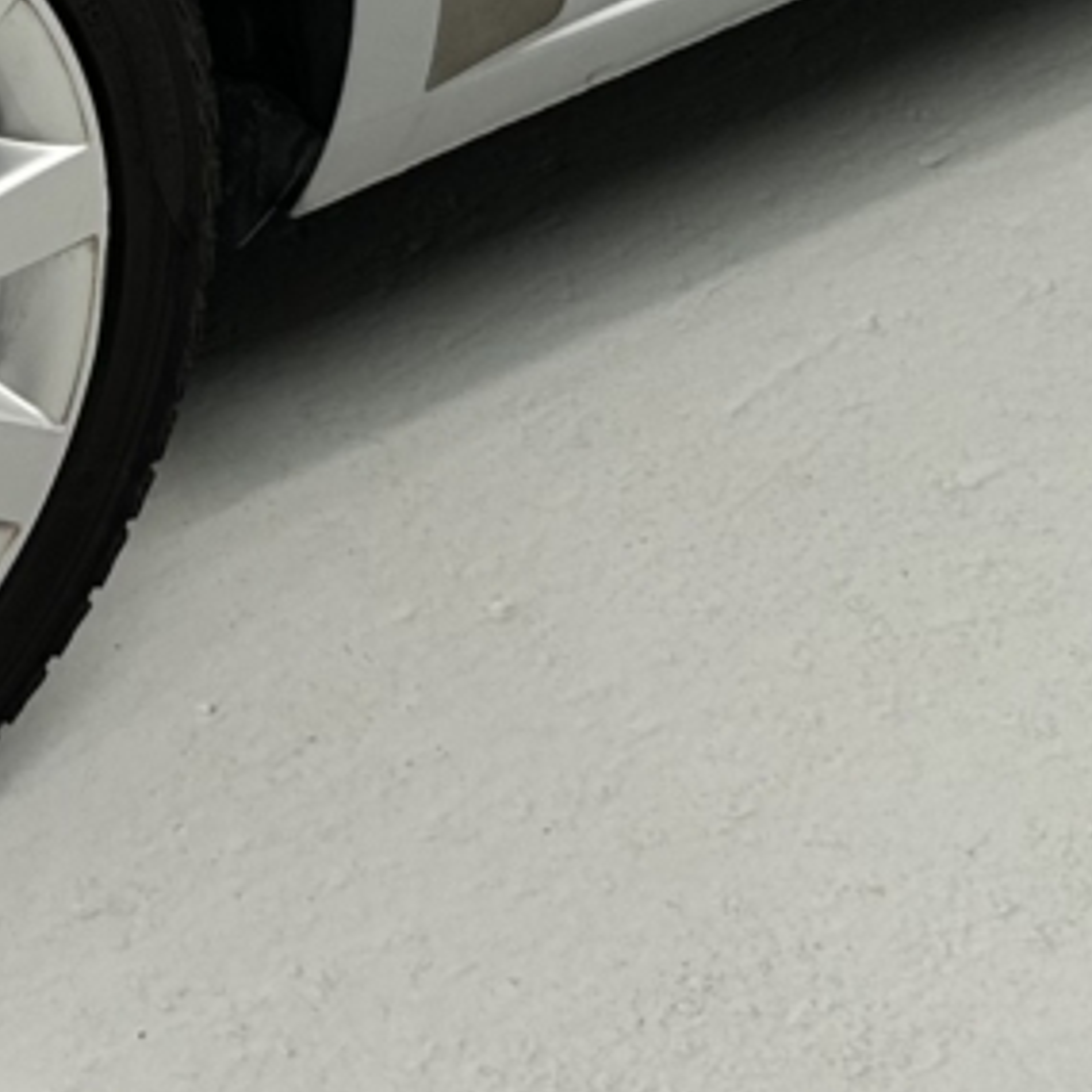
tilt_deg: -21.2
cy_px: -667
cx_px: -8
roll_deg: -1.2
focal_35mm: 129
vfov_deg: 12.7
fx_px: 4604
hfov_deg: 13.3
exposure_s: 1/100
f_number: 1.5
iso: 40
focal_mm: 5.7
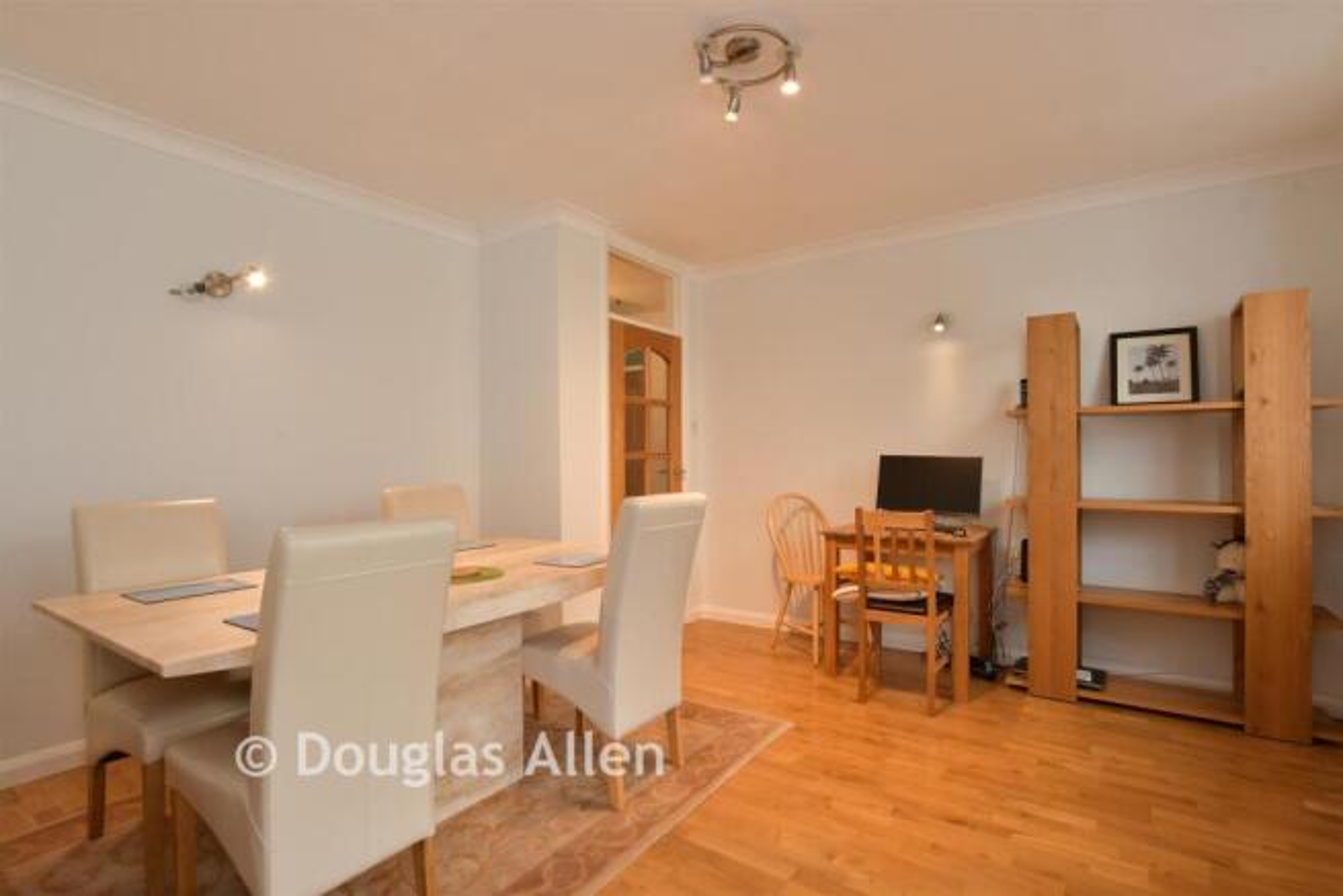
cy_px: 448
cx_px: 672
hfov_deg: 93.3
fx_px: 634
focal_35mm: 17
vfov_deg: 70.5
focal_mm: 11.5
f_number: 8
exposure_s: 1/4
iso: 125
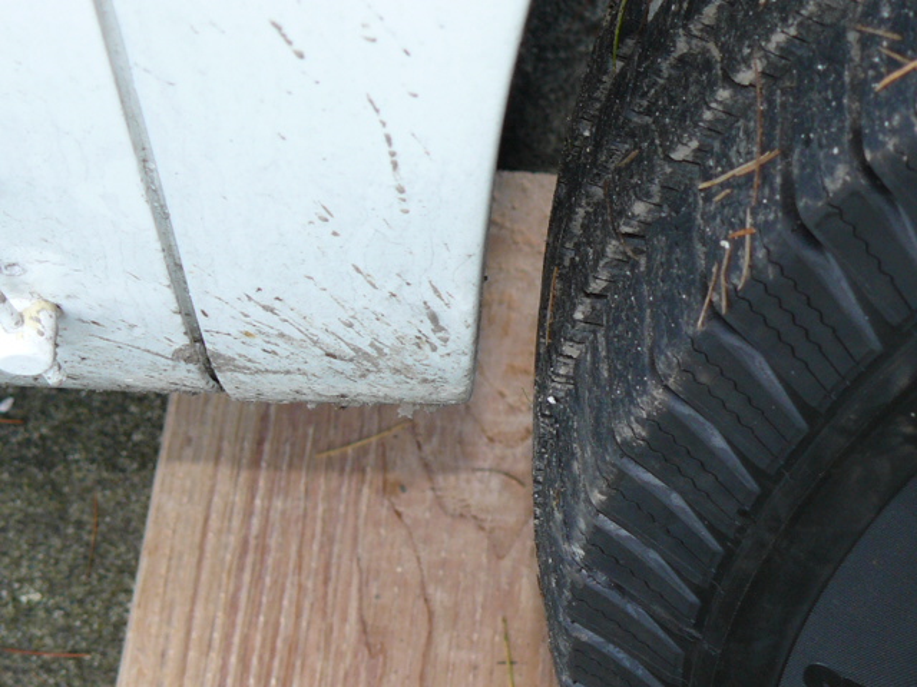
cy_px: 344
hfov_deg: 14.7
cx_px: 458
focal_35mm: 134
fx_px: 3550
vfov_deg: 11.1
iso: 100
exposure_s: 1/30
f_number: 3.2
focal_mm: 14.9
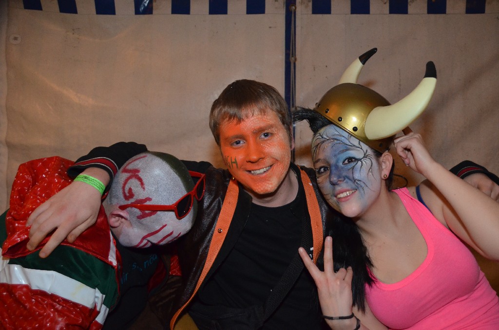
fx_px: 456
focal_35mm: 33
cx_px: 250
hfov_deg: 57.3
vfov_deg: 39.8
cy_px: 165
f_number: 4
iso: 1800
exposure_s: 1/60
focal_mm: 22
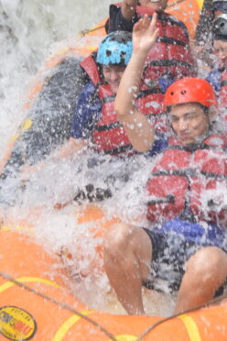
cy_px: 170
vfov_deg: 11.6
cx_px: 214
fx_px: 1675
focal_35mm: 177
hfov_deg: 7.7
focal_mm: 55
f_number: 5.6
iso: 1600
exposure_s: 1/320
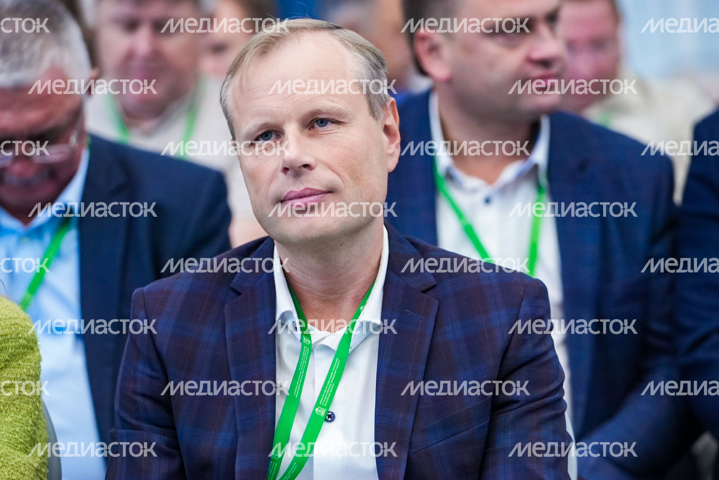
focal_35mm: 198
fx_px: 3957
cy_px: 240
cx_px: 360
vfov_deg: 6.9
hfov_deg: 10.4
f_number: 2.8
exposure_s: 1/400
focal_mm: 132
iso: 1600
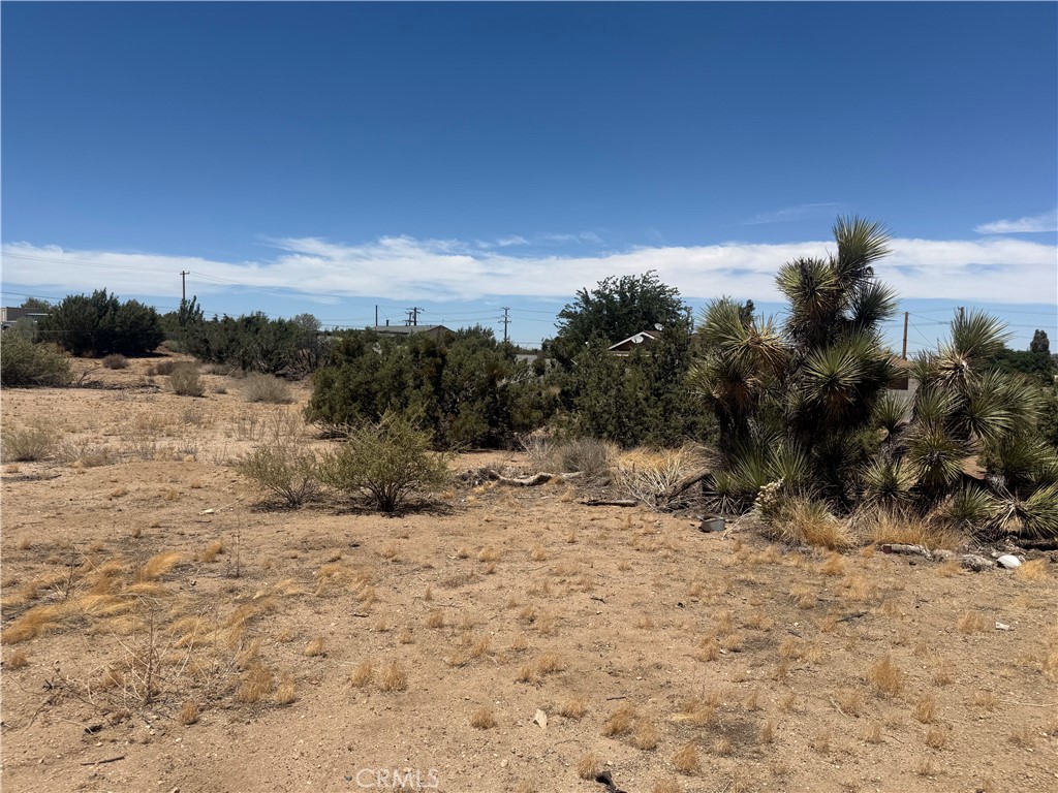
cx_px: 529
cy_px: 396
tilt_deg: -2.6
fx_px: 734
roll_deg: -0.2
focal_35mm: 24
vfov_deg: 56.8
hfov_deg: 71.6
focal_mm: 6.76
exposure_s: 1/8130
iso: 80
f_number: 1.78
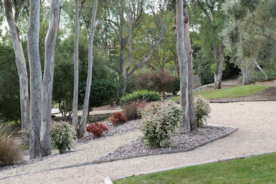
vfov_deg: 27.0
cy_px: 92
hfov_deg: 39.6
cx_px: 138
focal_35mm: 50
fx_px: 383
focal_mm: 50
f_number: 2.8
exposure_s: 1/250
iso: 100
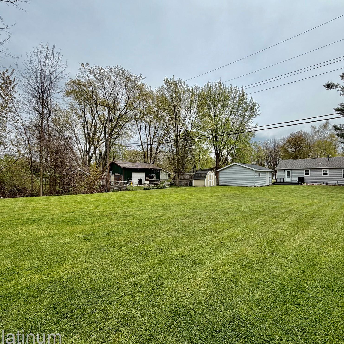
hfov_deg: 83.8
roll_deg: +0.3
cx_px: 185
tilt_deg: +1.7
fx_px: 191
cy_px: 173
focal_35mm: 17
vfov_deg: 84.0
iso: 20
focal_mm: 2.22
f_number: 2.2
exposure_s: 1/1235
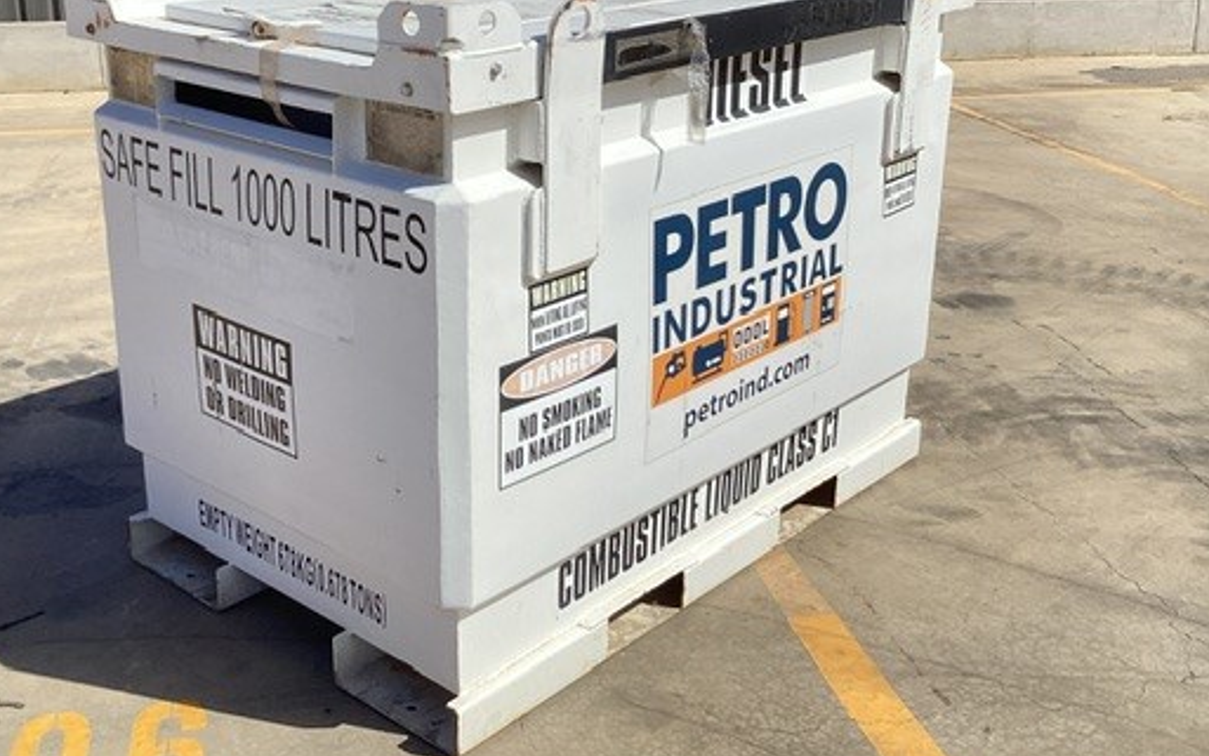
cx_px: 537
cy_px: 297
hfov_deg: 48.1
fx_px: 1351
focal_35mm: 41
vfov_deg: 31.2
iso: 25
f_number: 2.4
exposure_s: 1/2915
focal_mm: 3.3
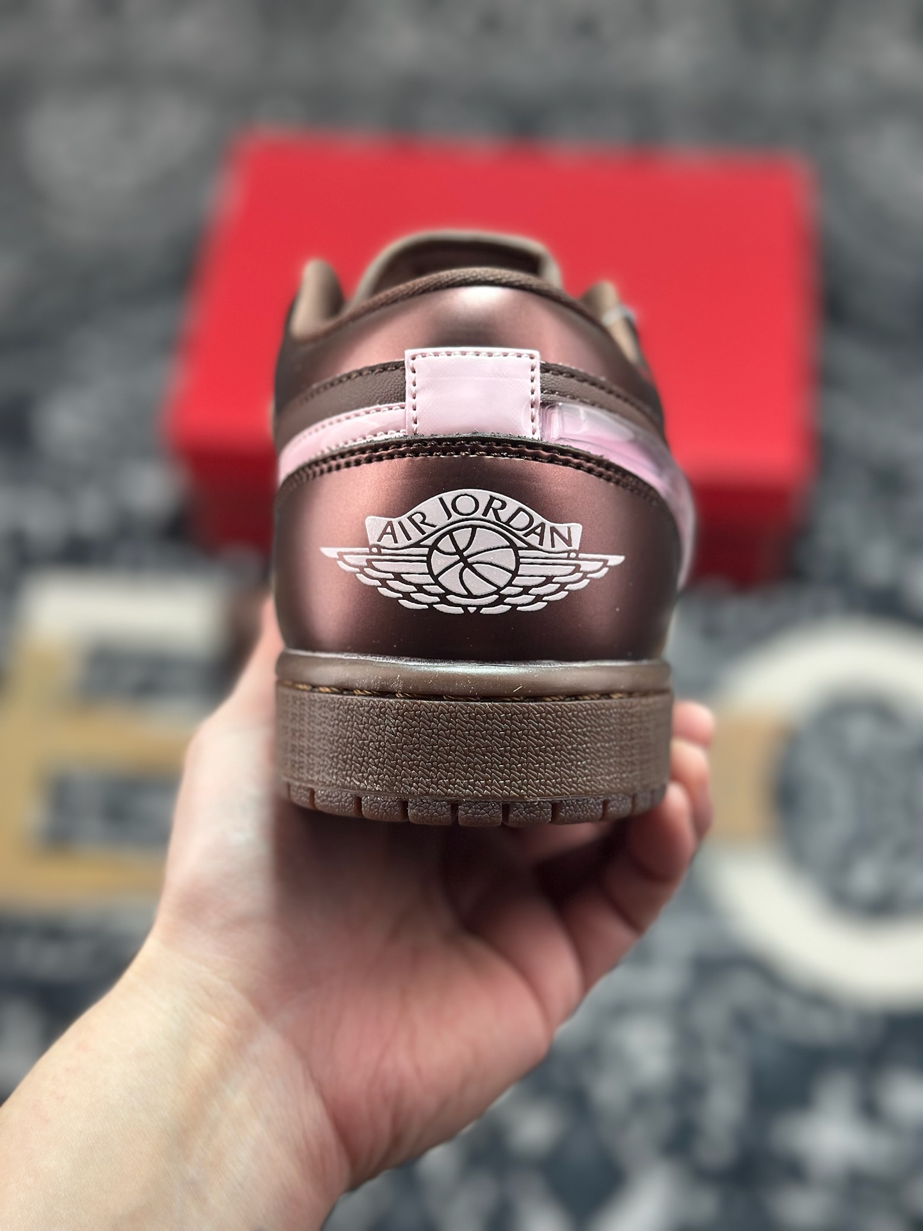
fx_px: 1706
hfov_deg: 30.3
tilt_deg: -55.7
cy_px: 616
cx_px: 462
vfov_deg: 39.7
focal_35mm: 48
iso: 80
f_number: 1.78
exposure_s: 1/330
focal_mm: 6.86
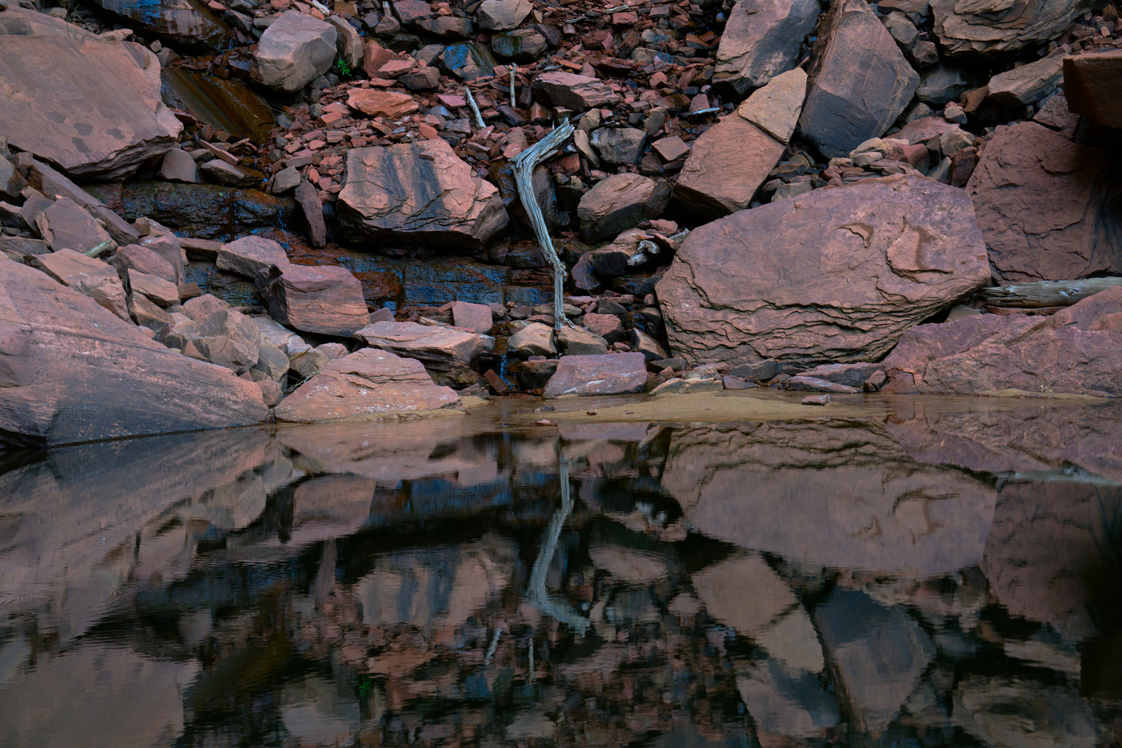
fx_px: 2649
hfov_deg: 23.9
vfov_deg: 16.1
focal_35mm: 85
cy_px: 374
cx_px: 561
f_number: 5
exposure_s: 1/400
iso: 320
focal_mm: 85
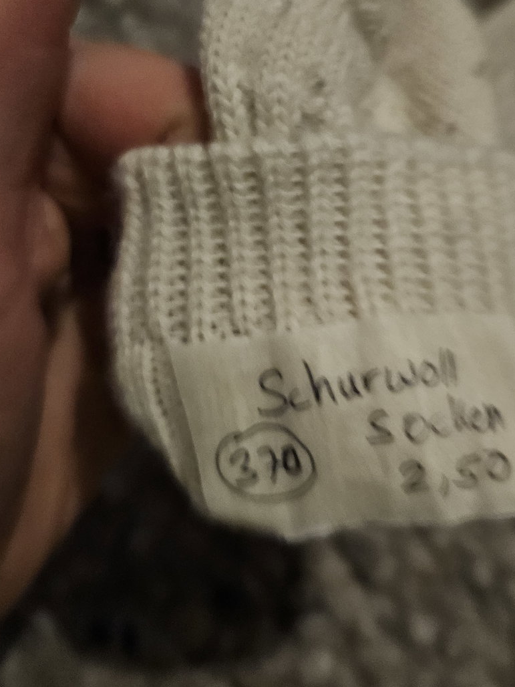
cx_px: 313
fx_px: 734
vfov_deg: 50.0
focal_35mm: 37
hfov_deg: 38.5
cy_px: 300
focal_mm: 5.4
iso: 640
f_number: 1.8
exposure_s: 1/25
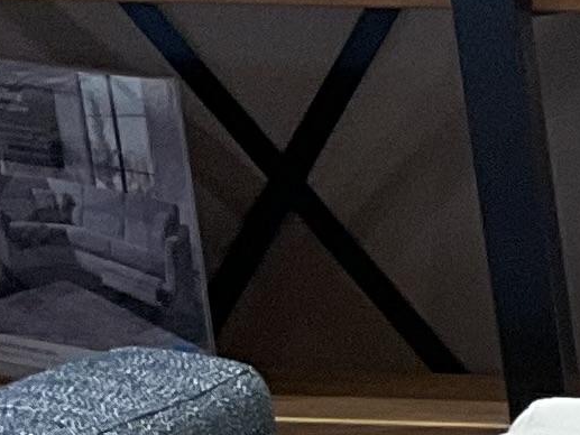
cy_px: 1395
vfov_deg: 6.0
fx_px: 3788
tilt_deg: -23.7
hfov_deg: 7.2
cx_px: 2031
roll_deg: -0.8
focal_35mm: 226
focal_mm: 3
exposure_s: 1/100
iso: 64
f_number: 1.8
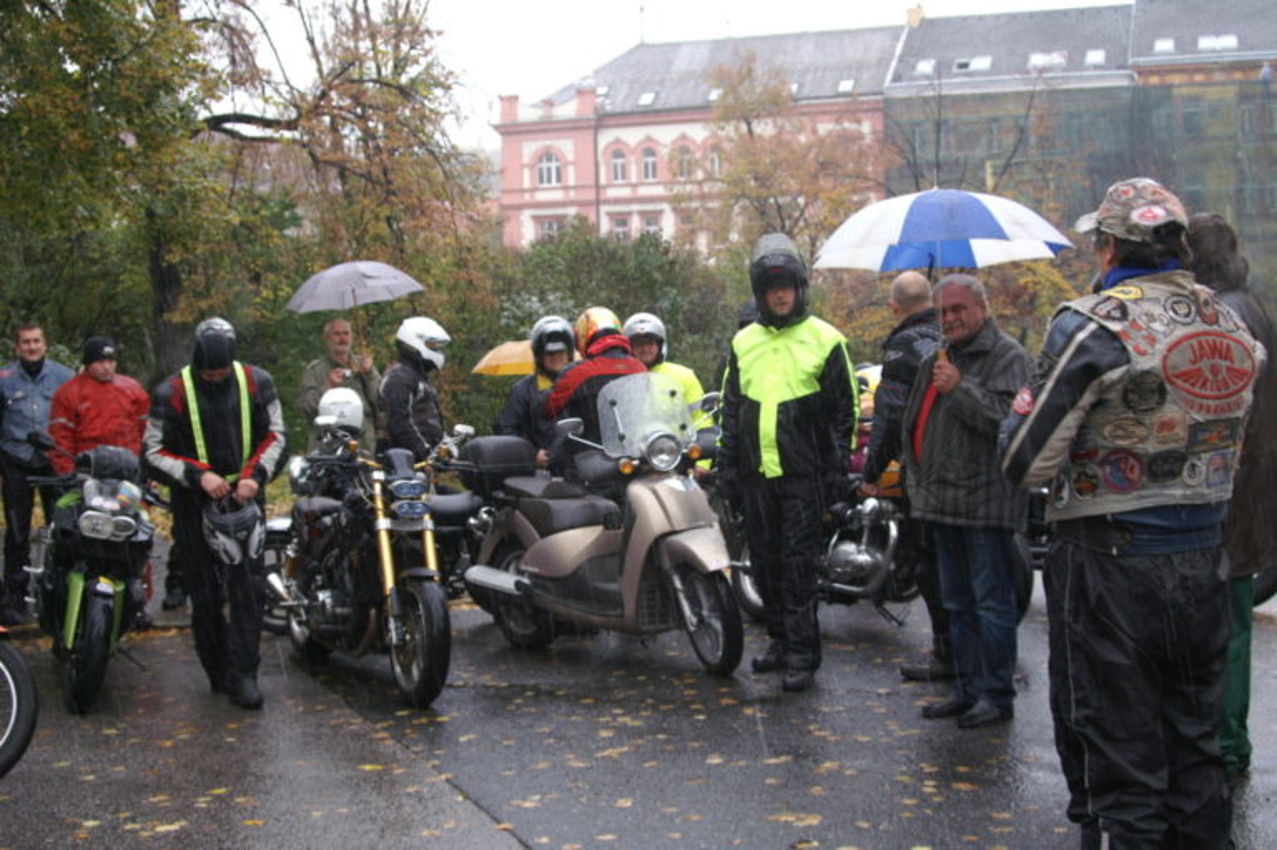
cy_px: 425
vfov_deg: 29.8
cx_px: 638
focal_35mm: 45
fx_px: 1595
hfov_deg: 43.6
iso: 400
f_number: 5.6
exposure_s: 1/40
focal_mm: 30
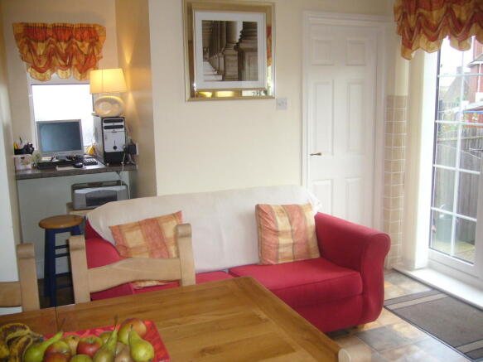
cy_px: 181
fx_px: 488
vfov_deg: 40.7
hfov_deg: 52.6
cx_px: 242
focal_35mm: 35
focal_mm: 5.8
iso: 200
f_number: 2.8
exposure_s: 1/60
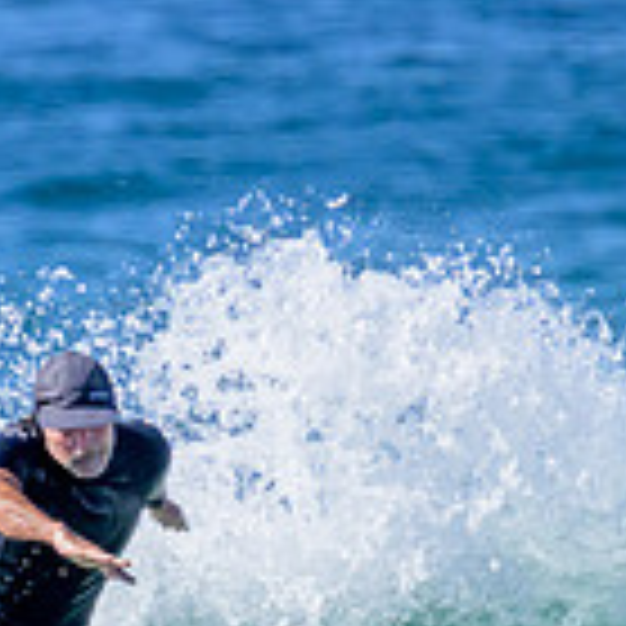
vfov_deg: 0.5
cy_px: 791
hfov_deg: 0.5
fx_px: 69236
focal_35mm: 3384
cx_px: 50
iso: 1100
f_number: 11
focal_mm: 700
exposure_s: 1/2000
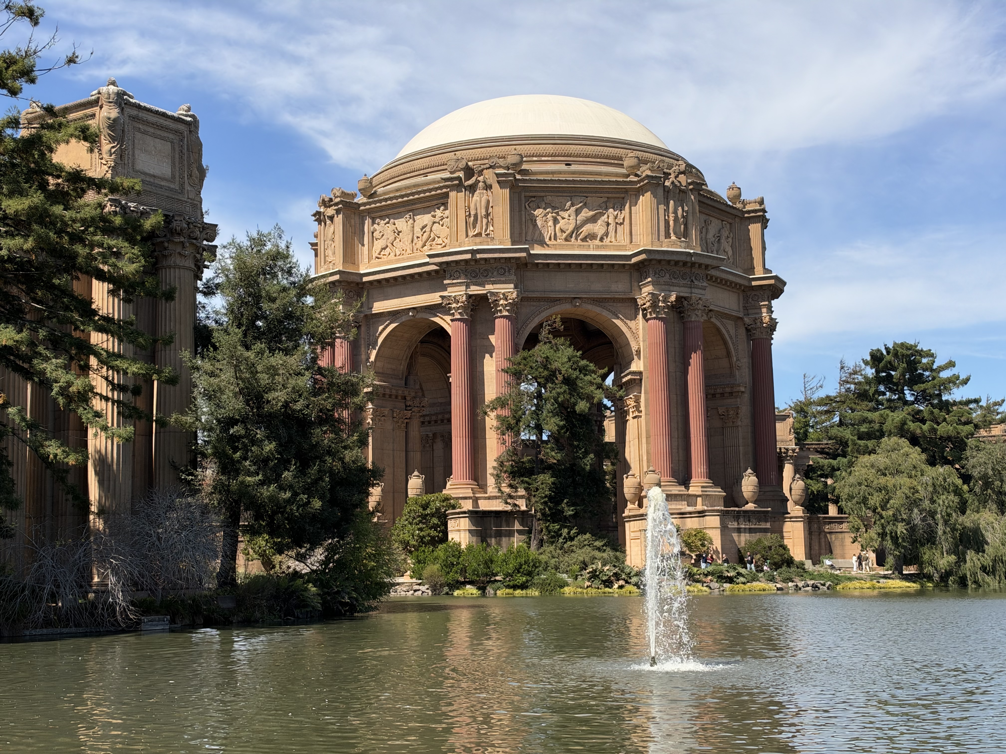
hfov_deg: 39.7
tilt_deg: +7.4
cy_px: 377
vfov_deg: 30.3
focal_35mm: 48
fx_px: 1395
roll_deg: +0.8
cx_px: 503
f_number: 1.8
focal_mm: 6.93
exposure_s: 1/3145
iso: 64
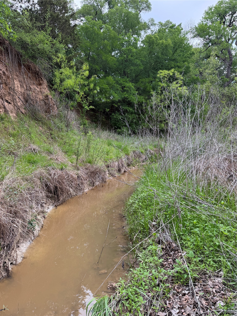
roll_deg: +1.8
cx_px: 118
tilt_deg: -6.3
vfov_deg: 71.6
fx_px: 219
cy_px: 158
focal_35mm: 24
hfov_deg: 56.8
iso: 80
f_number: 1.78
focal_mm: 6.76
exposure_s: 1/277
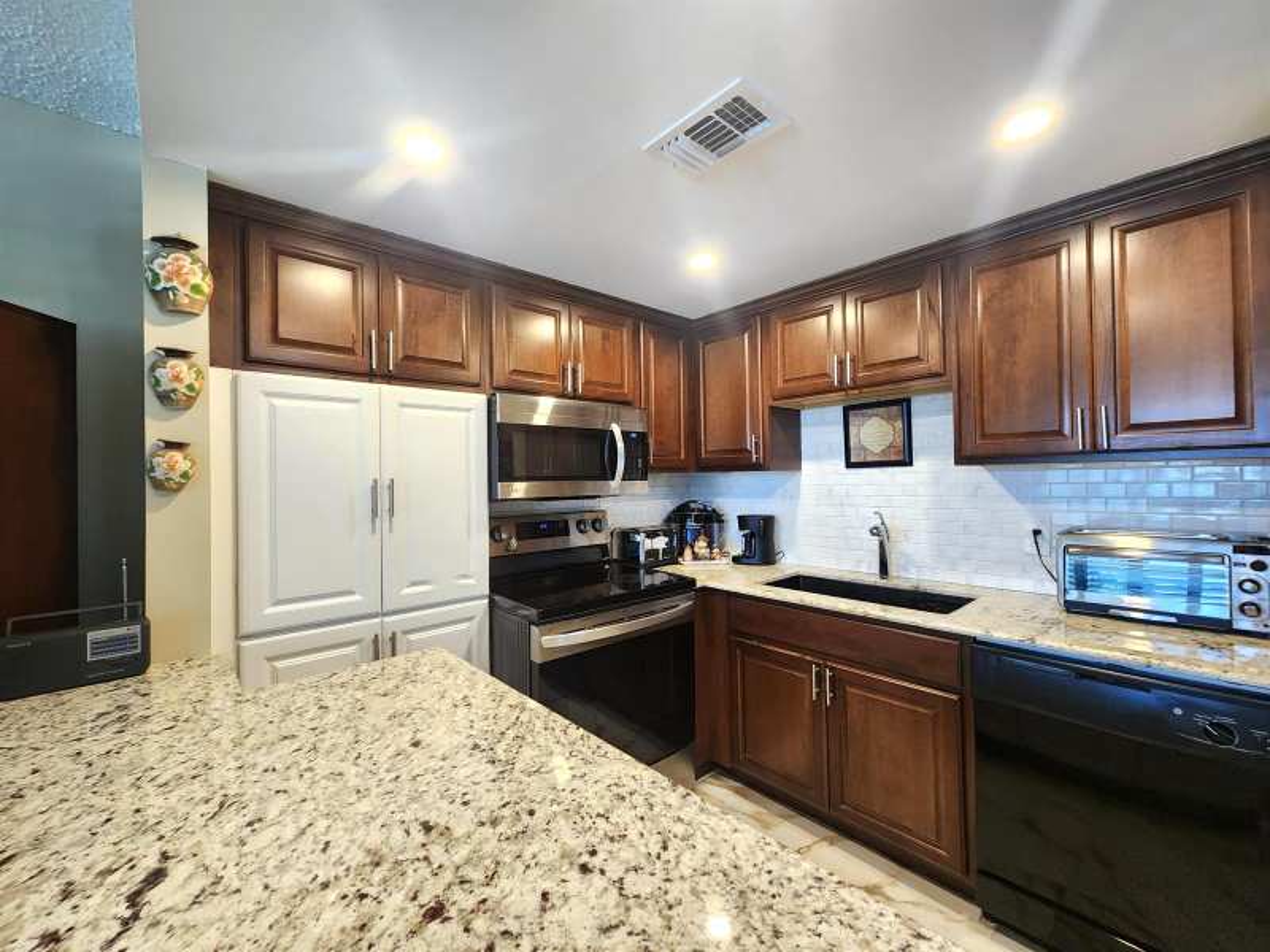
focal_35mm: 13
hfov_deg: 106.2
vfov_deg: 89.9
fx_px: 477
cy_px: 476
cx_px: 635
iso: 320
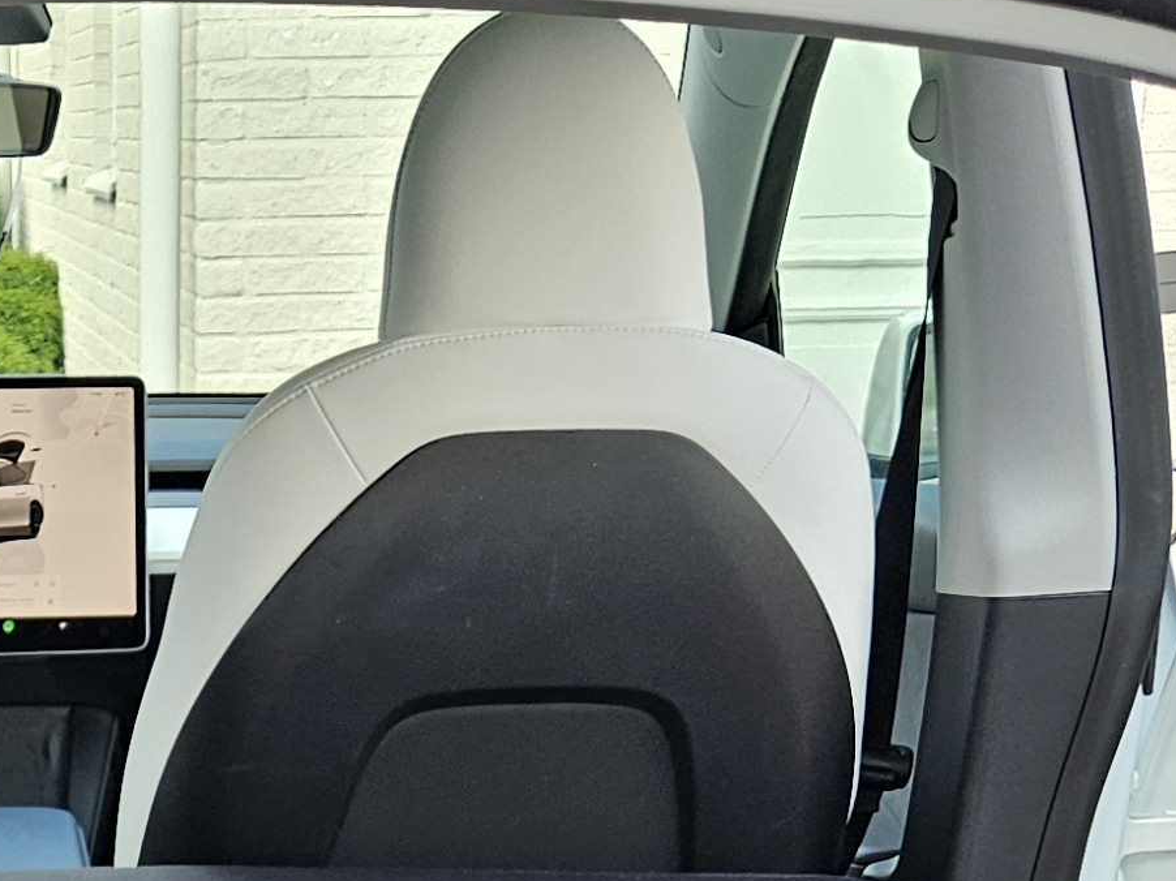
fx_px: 3464
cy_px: 1831
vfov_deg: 12.5
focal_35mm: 102
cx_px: 3
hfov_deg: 18.8
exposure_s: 1/104
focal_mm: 5.4
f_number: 1.8
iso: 25
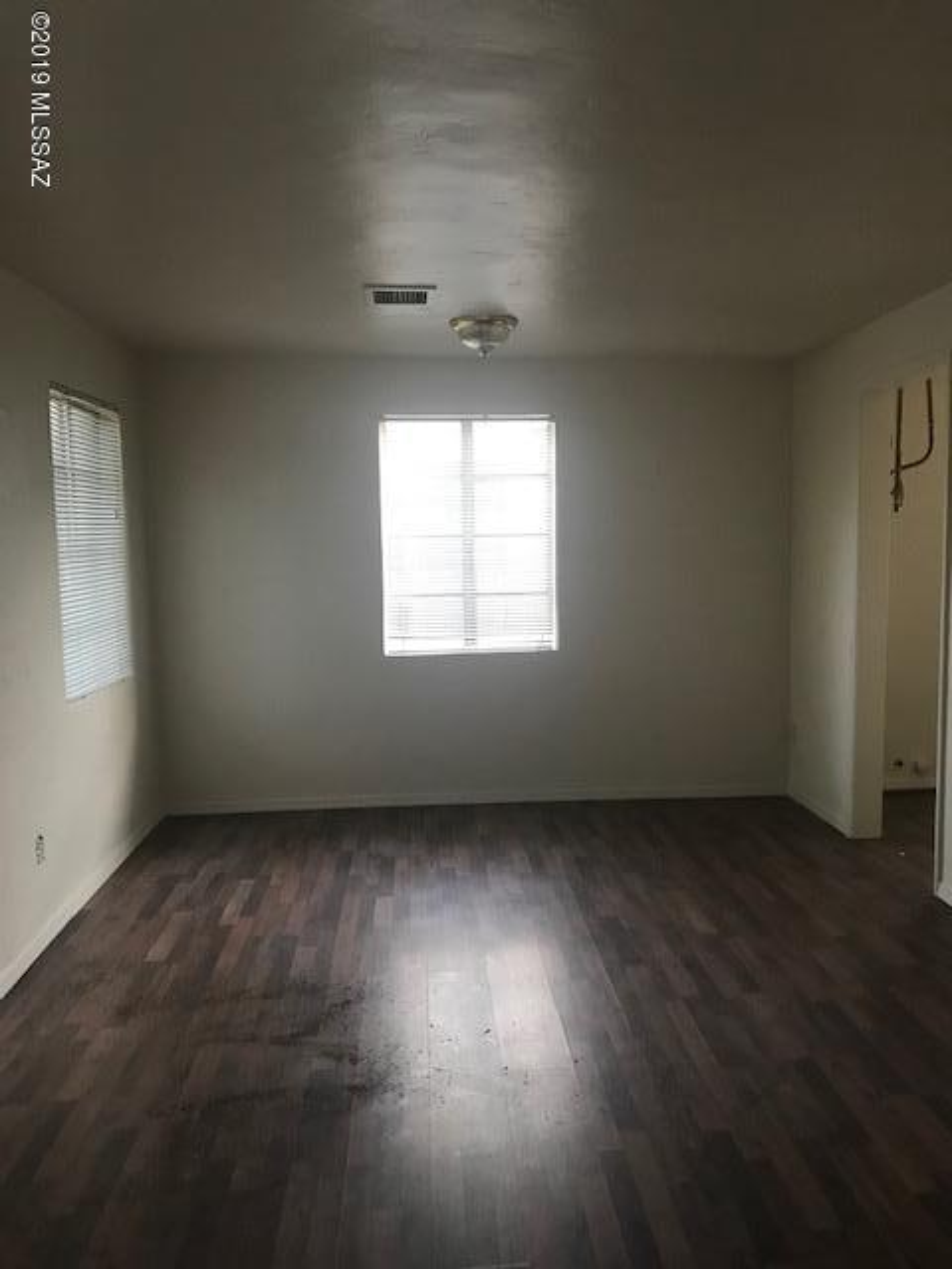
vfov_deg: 63.4
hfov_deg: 49.7
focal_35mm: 28
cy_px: 634
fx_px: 1027
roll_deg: +1.3
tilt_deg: -4.8
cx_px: 476
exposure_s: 1/15
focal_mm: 3.99
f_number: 1.8
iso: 64
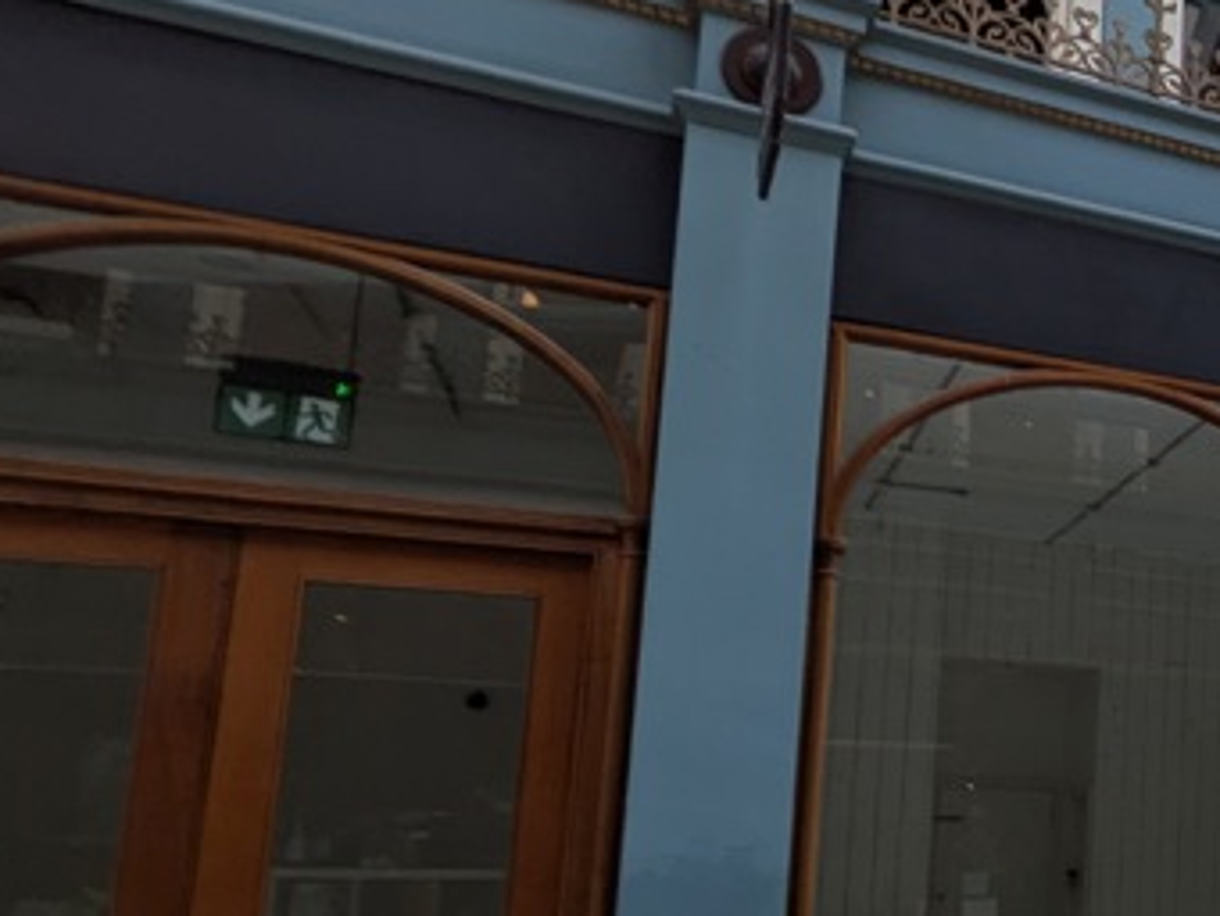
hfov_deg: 33.2
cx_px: 1578
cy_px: 630
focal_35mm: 42
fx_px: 1481
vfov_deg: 34.0
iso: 42
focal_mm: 1.85
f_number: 2.2
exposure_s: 1/227
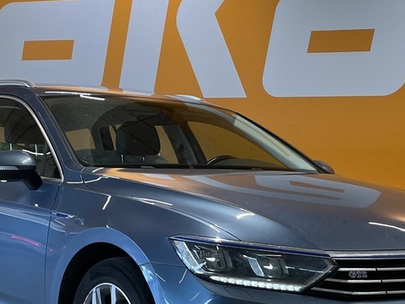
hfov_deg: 24.7
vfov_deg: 18.3
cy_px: 284
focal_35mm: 79
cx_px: 224
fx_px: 924
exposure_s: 1/121
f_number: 1.6
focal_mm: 4.2
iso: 125
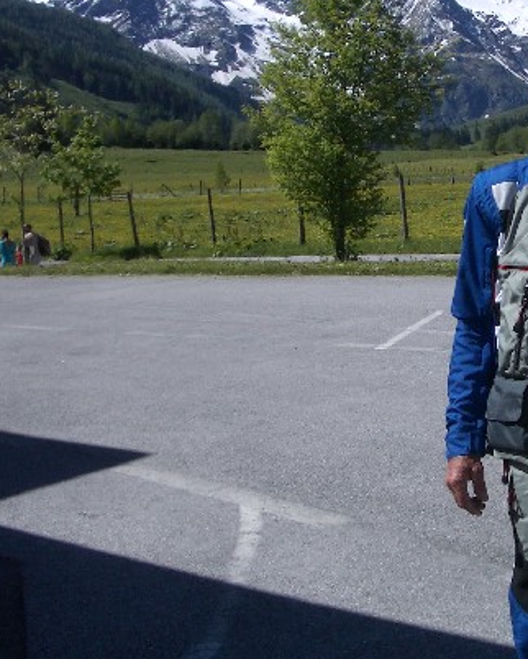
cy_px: 266
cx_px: 444
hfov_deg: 22.1
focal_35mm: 68
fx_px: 1327
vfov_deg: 27.8
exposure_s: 1/1000
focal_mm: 5.8
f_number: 4.3
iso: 50
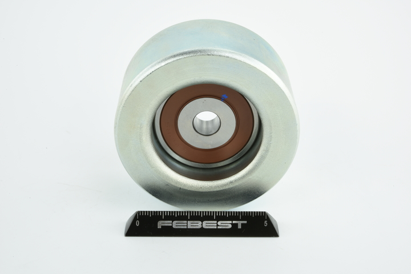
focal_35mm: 60
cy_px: 137
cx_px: 206
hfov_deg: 33.4
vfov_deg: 22.6
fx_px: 685
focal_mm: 60
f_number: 29
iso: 64
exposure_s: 1/2
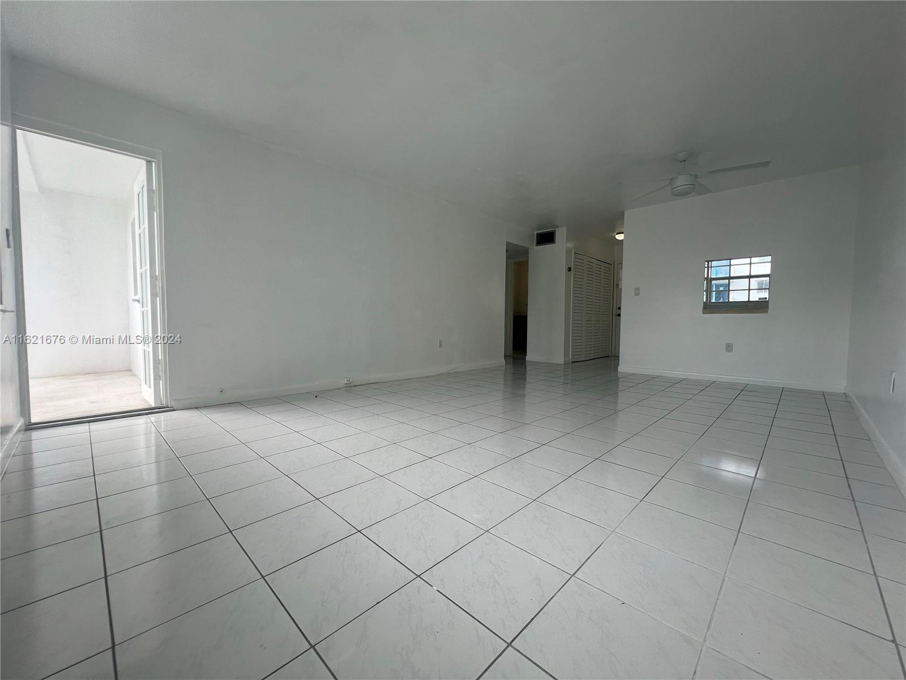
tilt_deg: -3.1
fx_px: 340
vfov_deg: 89.9
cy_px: 340
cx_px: 453
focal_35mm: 13
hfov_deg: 106.2
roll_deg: -1.2
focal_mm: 1.57
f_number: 1.8
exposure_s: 1/129
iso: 32
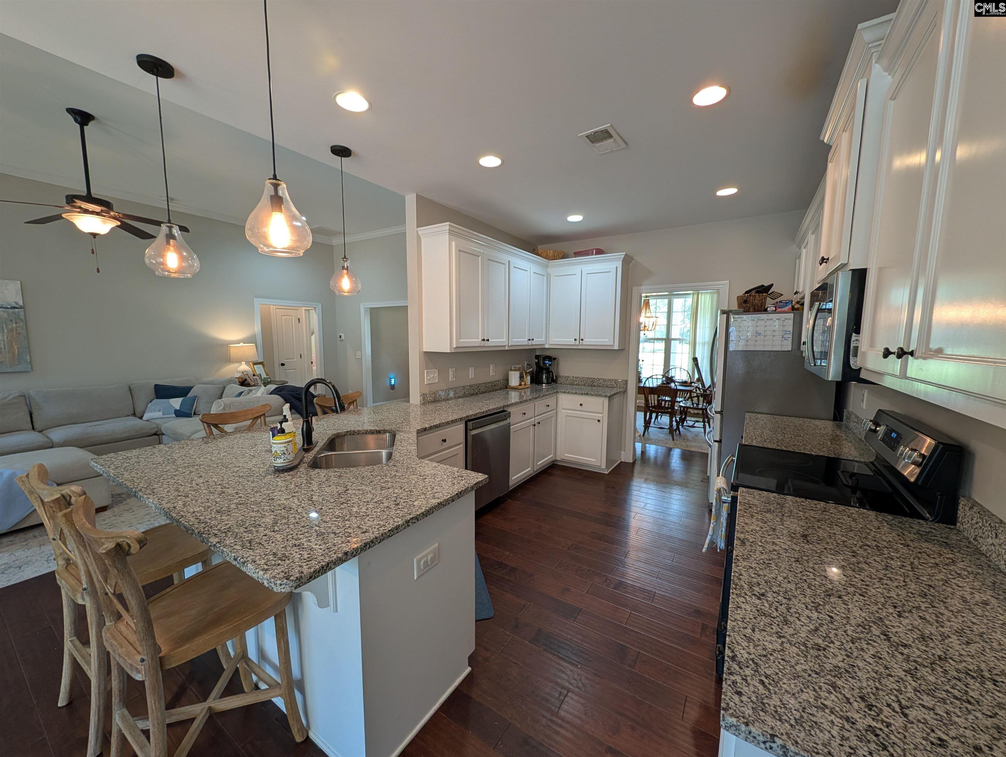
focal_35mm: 12
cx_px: 503
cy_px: 378
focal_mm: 2.02
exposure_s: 1/60
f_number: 1.7
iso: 91
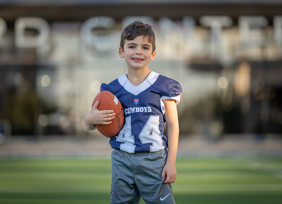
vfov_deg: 7.4
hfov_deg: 10.2
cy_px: 94
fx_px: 1581
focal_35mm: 197
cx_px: 141
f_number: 2.8
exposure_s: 1/400
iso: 100
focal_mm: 170
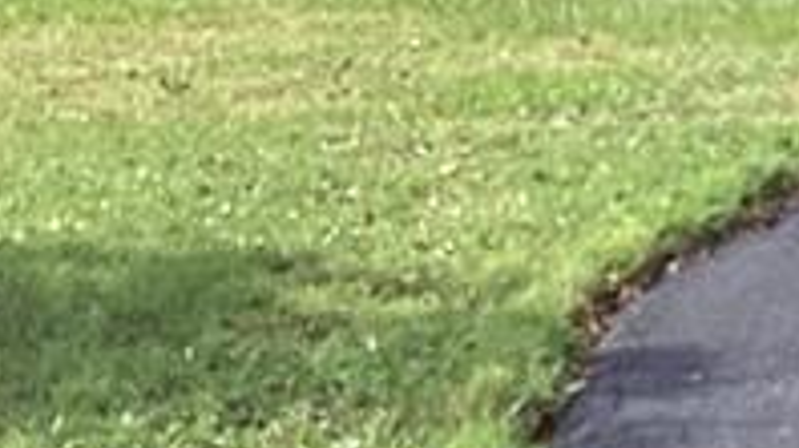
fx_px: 3705
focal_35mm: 175
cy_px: -73
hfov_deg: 10.6
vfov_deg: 6.9
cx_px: 1909
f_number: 2.4
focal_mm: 3.3
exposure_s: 1/350
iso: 25
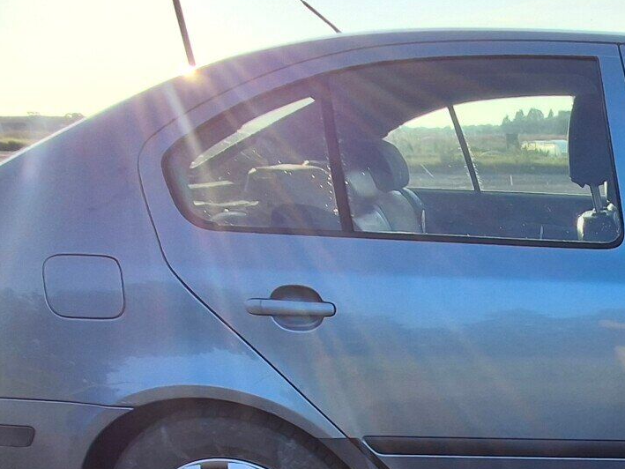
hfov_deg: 35.9
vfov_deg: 29.1
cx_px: 703
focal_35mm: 44
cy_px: 538
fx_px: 795
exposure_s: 1/275
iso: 40
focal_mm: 1.64
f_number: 2.2
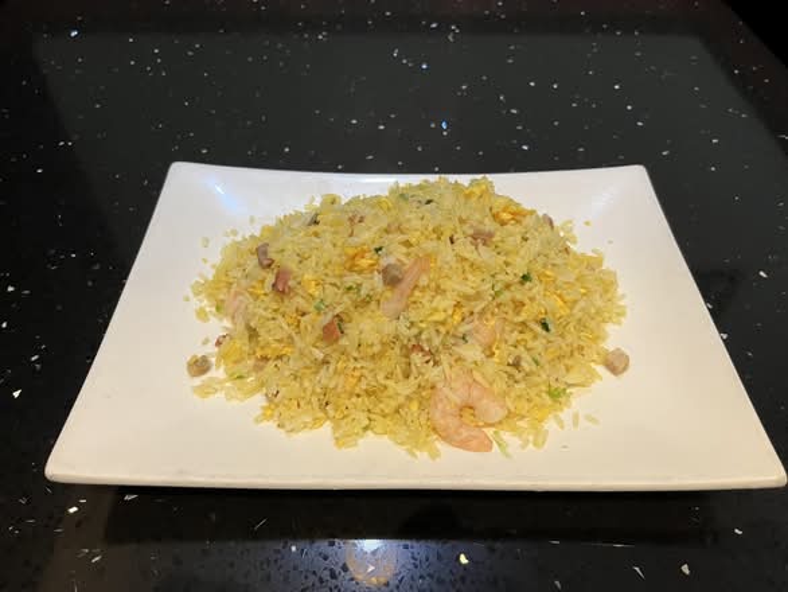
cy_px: 296
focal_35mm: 26
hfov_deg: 67.3
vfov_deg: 53.1
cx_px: 394
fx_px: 592
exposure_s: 1/60
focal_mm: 5.1
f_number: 1.6
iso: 400
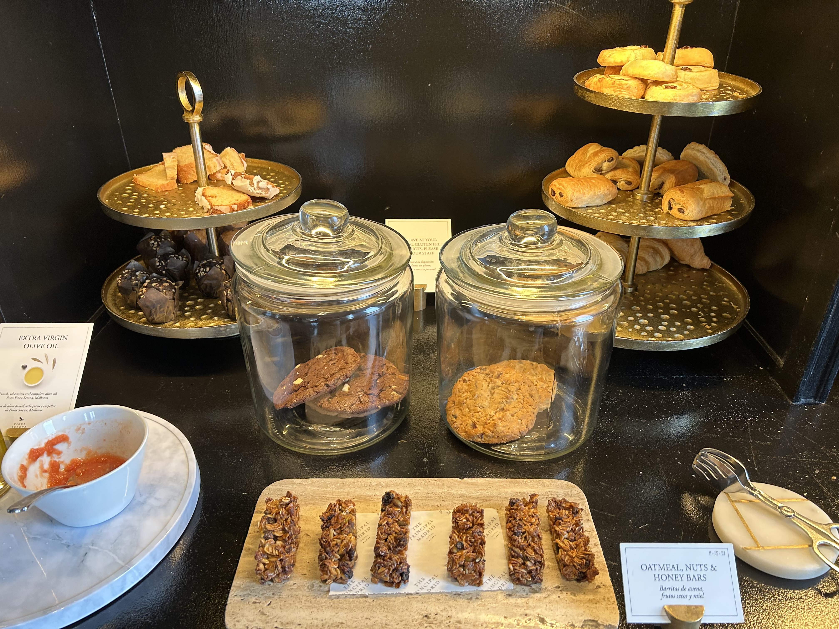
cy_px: 314
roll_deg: +0.9
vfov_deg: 53.1
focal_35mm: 26
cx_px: 420
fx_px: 630
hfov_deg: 67.3
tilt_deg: -29.5
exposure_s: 1/50
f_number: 1.5
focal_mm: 5.7
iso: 125
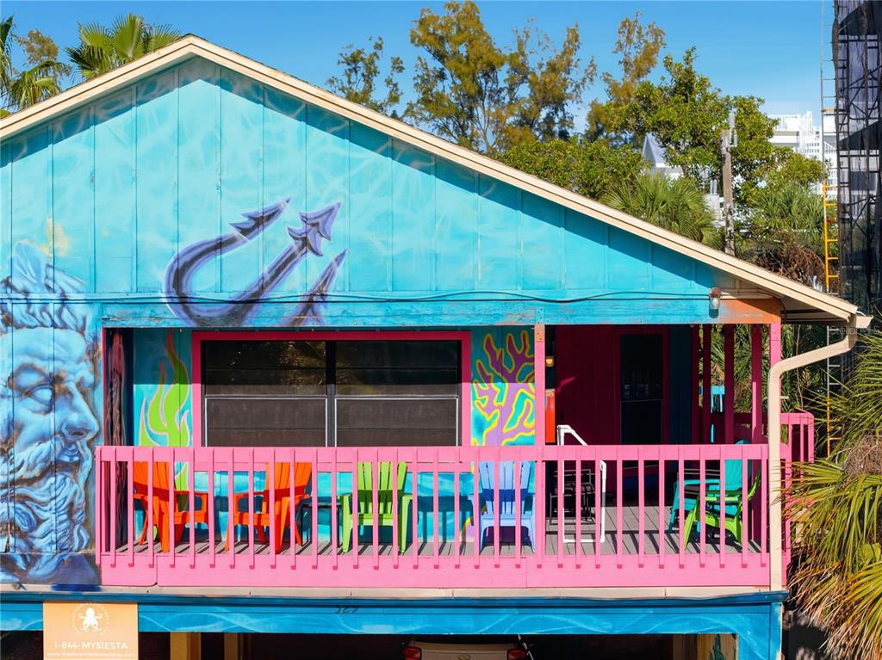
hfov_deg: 27.8
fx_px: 1783
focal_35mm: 70
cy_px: 330
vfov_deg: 21.0
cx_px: 441
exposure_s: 1/1250
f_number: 2.8
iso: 110
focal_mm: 19.4
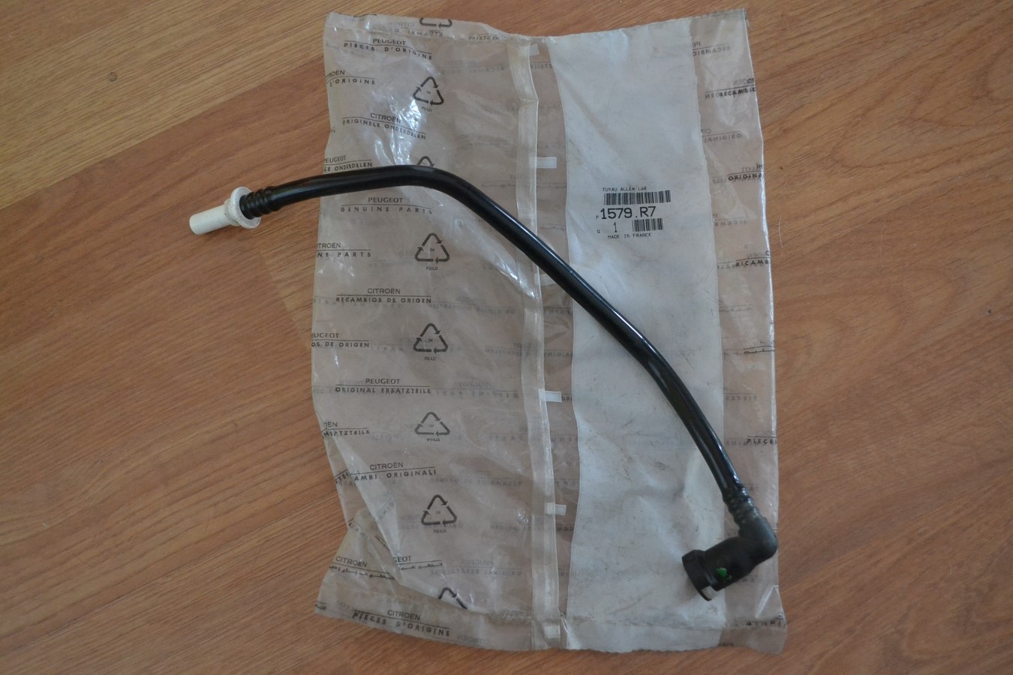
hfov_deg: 46.4
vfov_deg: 31.9
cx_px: 506
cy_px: 338
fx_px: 1182
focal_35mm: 42
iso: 2200
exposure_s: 1/60
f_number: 4.5
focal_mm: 28
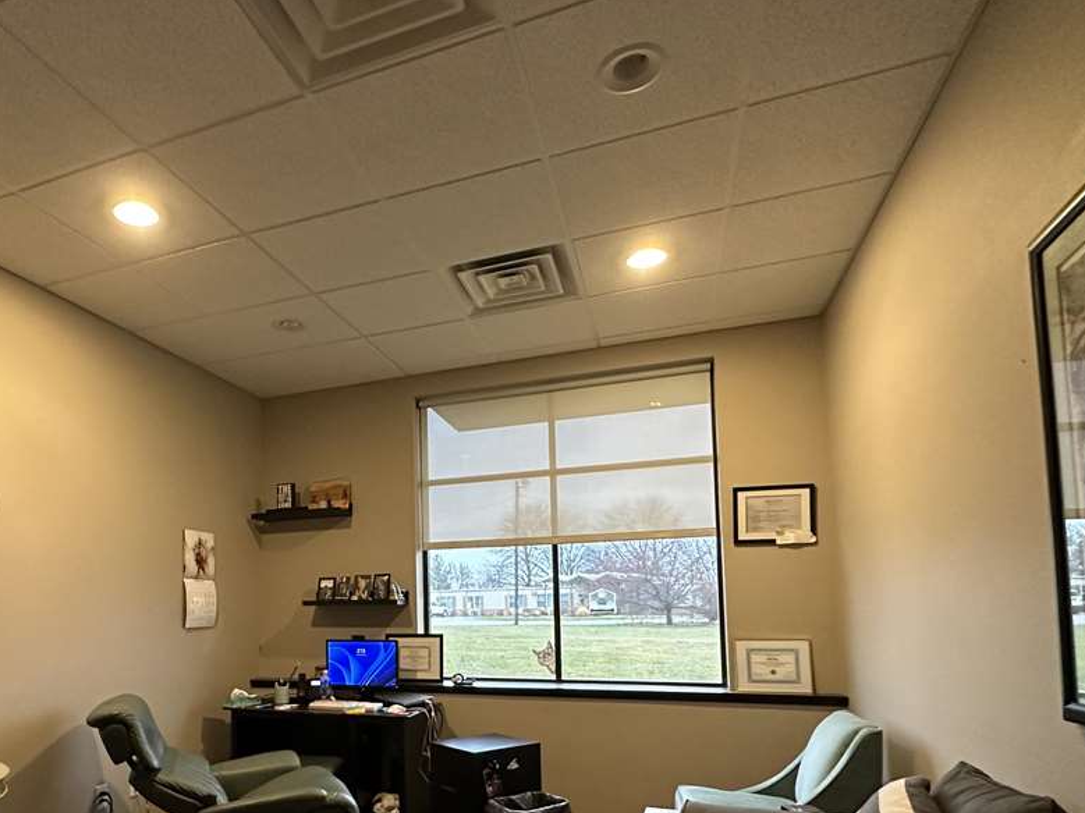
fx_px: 721
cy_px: 571
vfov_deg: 57.0
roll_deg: +1.0
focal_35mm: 23
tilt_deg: +3.4
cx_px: 370
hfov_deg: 72.0
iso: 500
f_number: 2.2
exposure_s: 1/60
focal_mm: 2.22
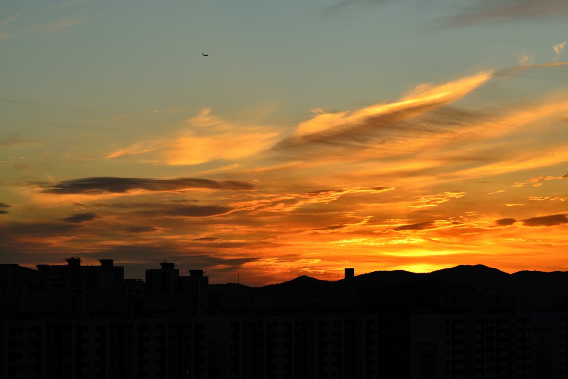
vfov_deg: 15.7
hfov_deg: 23.3
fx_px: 1373
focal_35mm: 87
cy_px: 167
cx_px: 340
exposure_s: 1/100
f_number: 11
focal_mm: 70
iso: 100
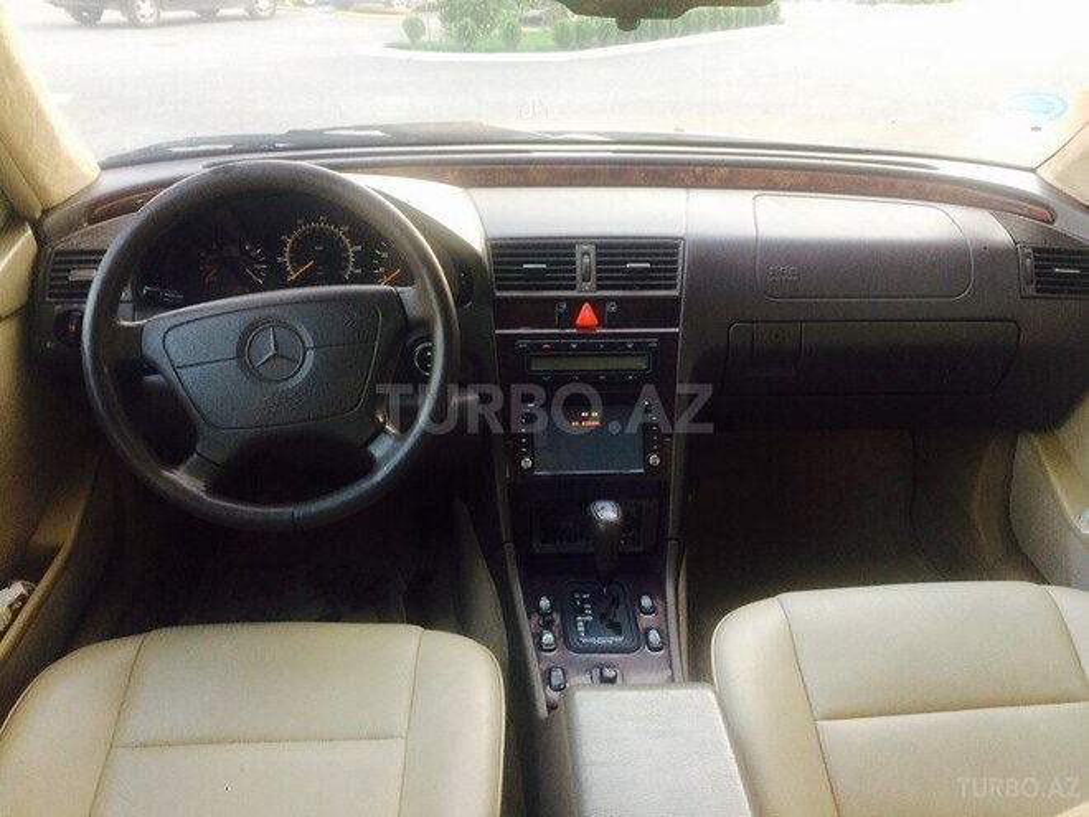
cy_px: 408
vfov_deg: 48.2
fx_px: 912
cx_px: 544
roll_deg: -2.7
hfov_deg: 61.7
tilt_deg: -26.7
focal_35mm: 29
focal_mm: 4.15
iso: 50
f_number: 2.2
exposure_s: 1/33
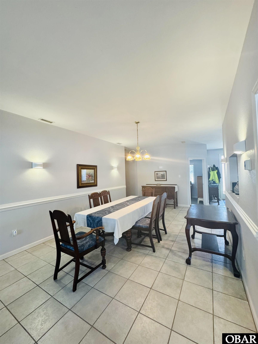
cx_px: 129
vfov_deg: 102.1
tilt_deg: +1.8
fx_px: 139
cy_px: 172
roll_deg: +1.8
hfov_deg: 85.7
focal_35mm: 14
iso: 200
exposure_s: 1/60
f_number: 2.2
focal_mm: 2.22
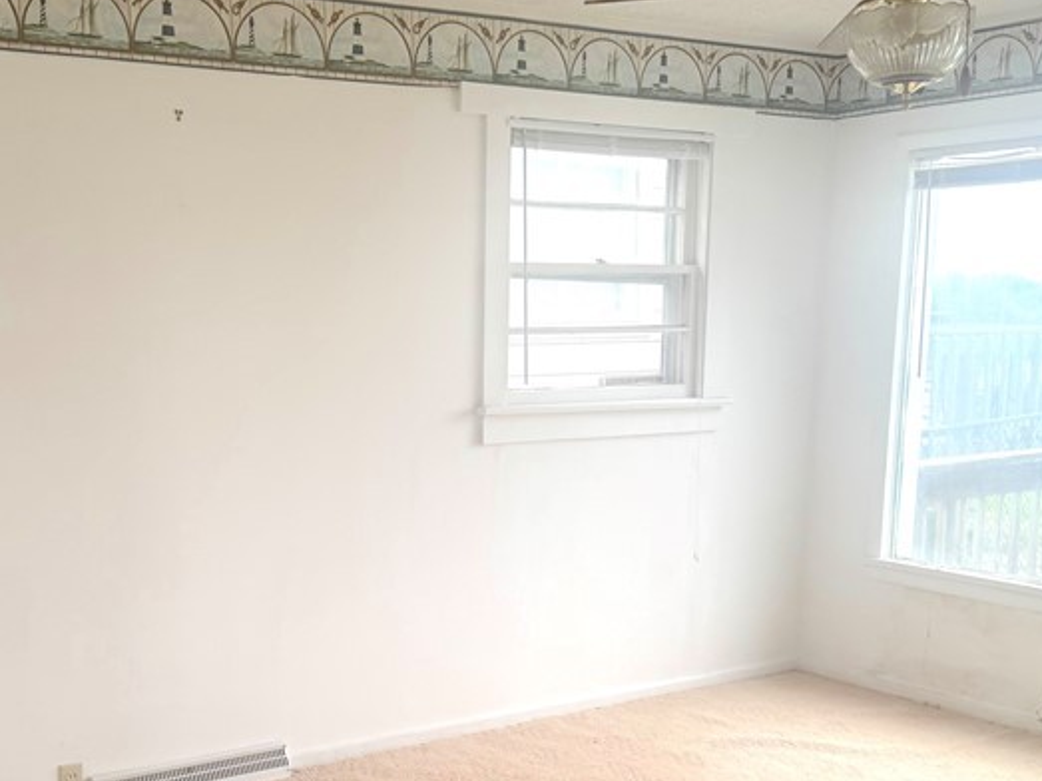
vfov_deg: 30.6
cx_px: 462
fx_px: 1414
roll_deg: +0.5
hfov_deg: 40.4
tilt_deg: -9.7
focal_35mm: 47
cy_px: 542
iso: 80
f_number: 1.78
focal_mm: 6.76
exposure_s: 1/451
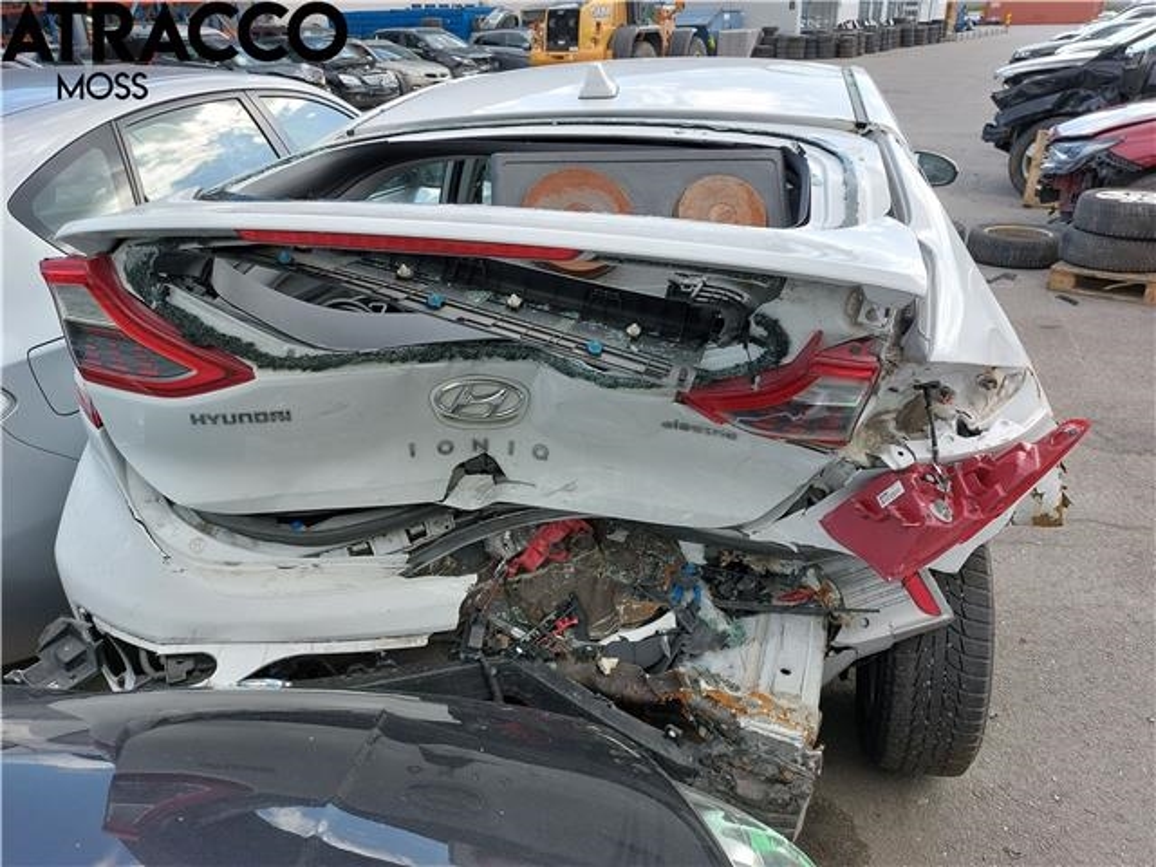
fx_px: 801
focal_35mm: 24
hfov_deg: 71.6
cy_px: 434
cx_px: 578
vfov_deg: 56.8
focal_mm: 5.23
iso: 25
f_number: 1.8
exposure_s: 1/260
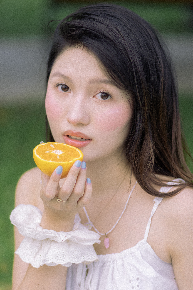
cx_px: 96
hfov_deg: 10.8
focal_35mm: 127
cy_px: 145
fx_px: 1021
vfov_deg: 16.1
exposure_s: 1/640
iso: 400
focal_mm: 85
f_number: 1.8
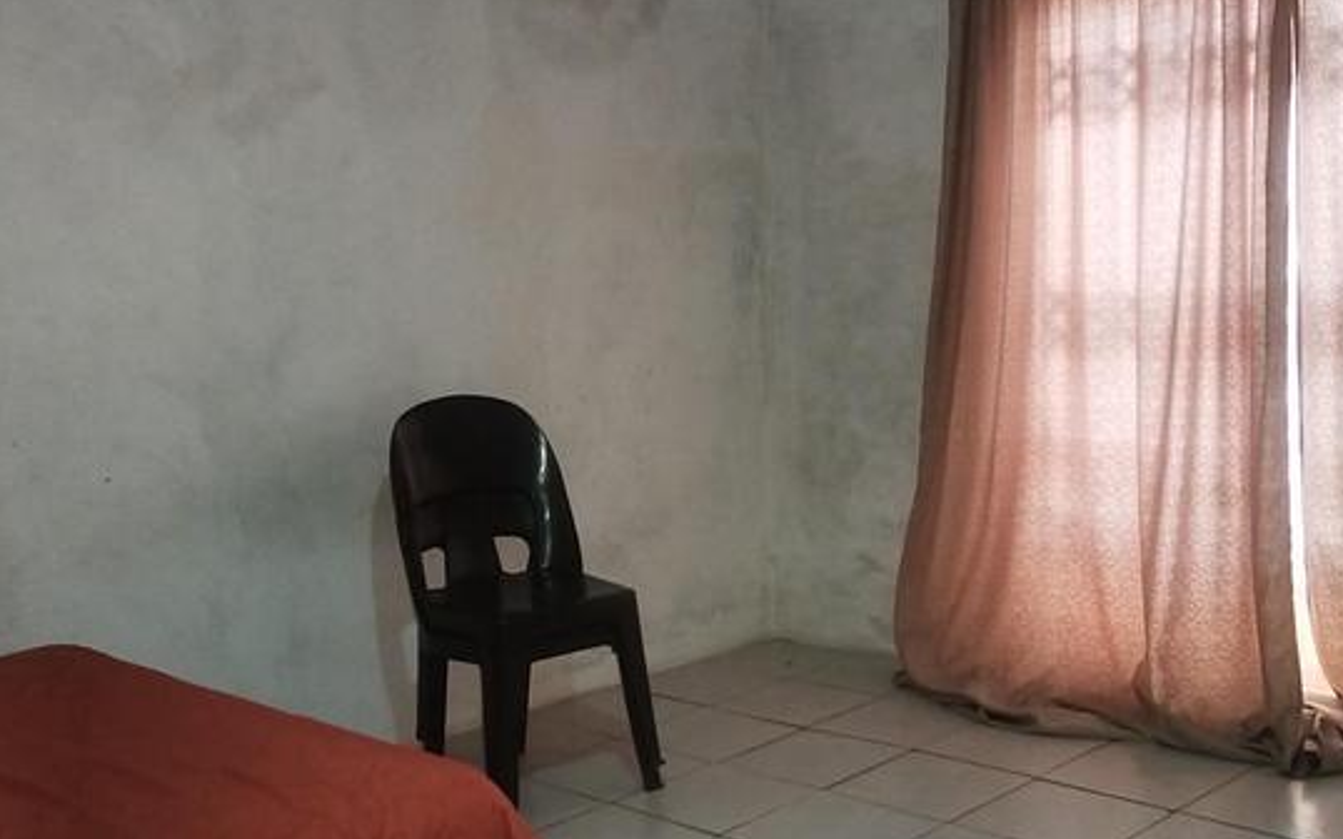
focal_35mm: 41
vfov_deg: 31.2
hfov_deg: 48.2
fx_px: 1500
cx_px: 652
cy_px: 494
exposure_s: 1/33.3
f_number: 1.9
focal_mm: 4.95
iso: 1768
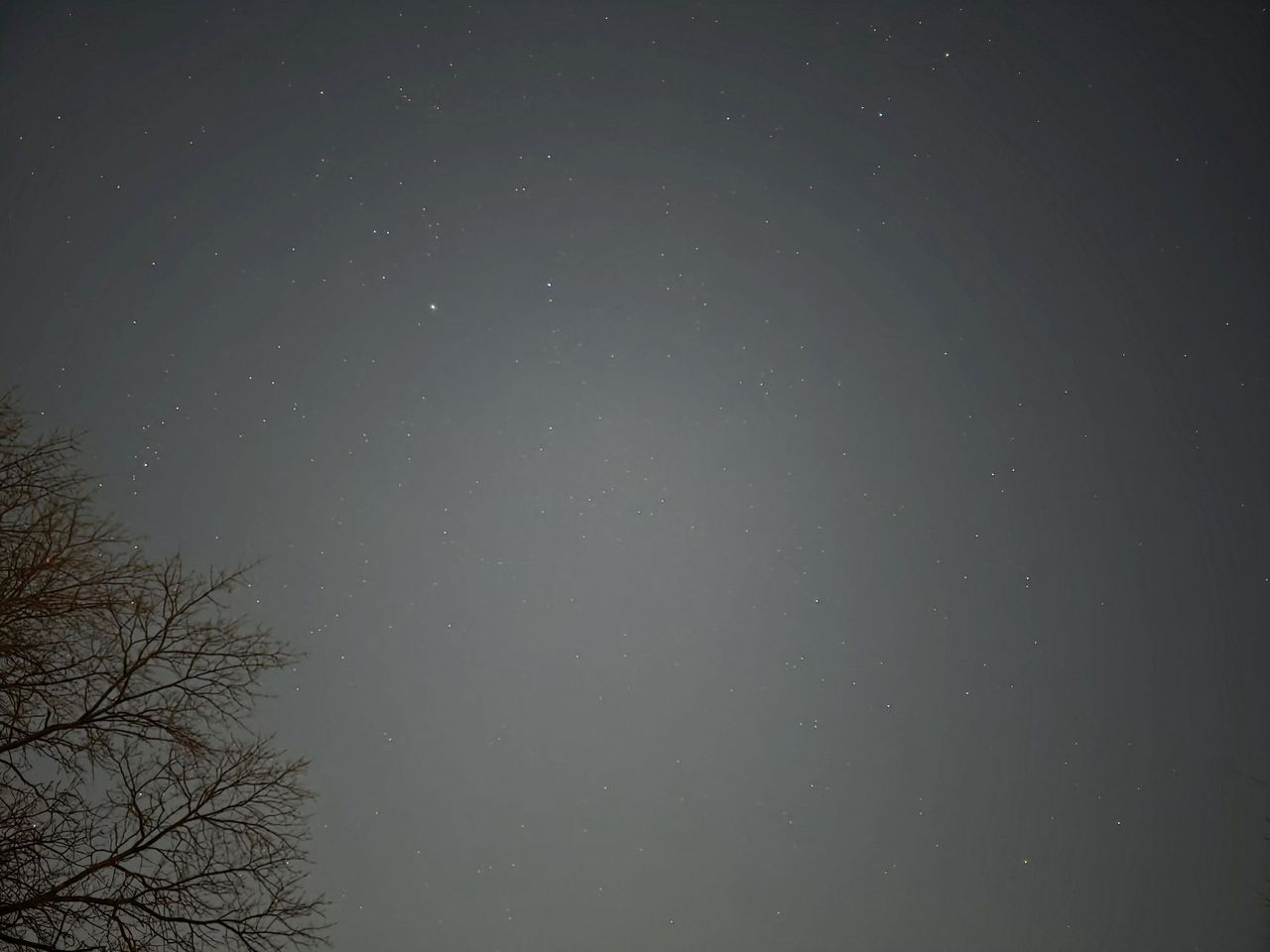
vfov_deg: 58.9
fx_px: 844
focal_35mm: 23
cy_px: 476
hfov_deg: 73.9
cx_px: 635
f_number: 1.7
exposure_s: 5.49
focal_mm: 6.3
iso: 640
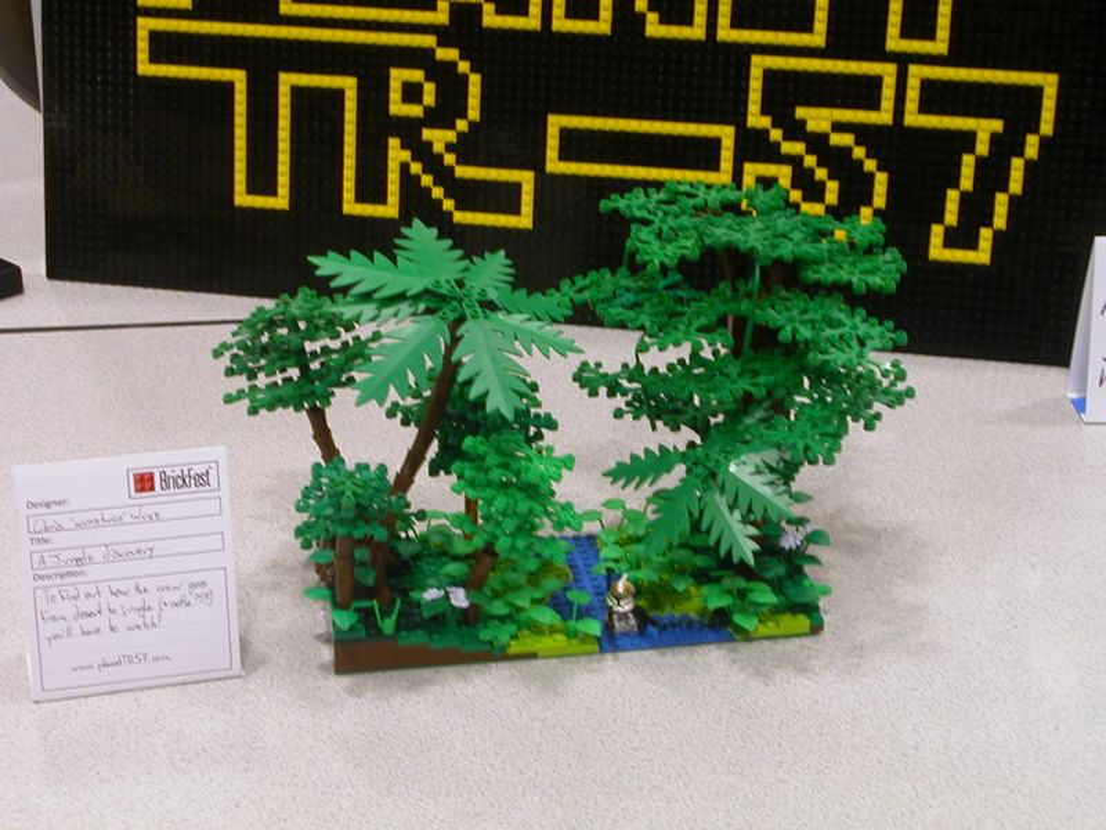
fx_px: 2173
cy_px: 415
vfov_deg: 21.6
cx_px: 553
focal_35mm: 68
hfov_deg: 28.6
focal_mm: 10.4
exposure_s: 1/9.1
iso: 100
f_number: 3.7
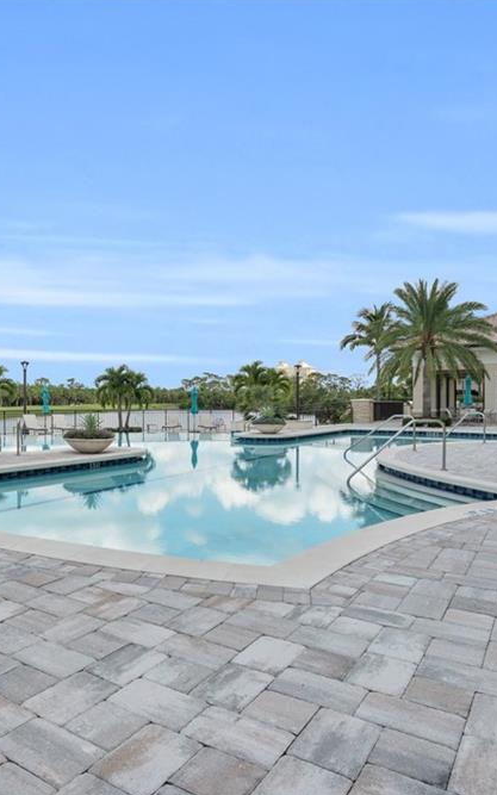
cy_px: 402
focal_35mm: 25
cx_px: 141
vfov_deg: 72.5
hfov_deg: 47.9
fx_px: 542
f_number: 10
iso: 200
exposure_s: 1/500
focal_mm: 16
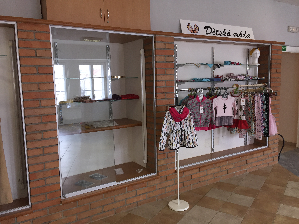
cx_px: 150
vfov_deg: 48.2
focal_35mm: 29
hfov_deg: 61.7
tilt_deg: -7.2
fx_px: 250
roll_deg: +1.2
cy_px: 112
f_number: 2.2
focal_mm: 4.15
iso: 80
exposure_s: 1/33
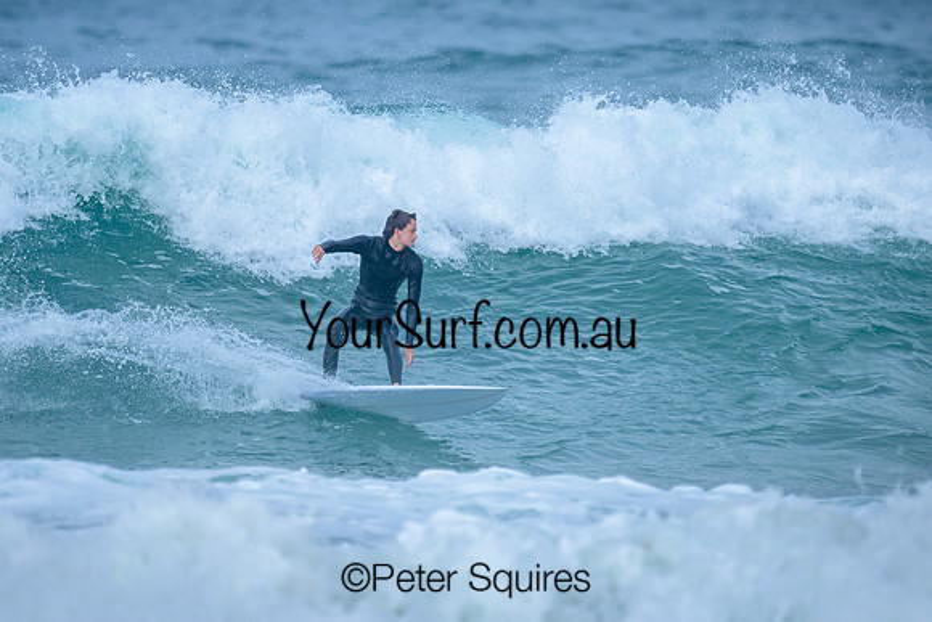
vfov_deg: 1.3
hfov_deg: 1.9
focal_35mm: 1100
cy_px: 258
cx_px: 364
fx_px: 28474
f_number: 6.3
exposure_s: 1/2500
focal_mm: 800
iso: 320
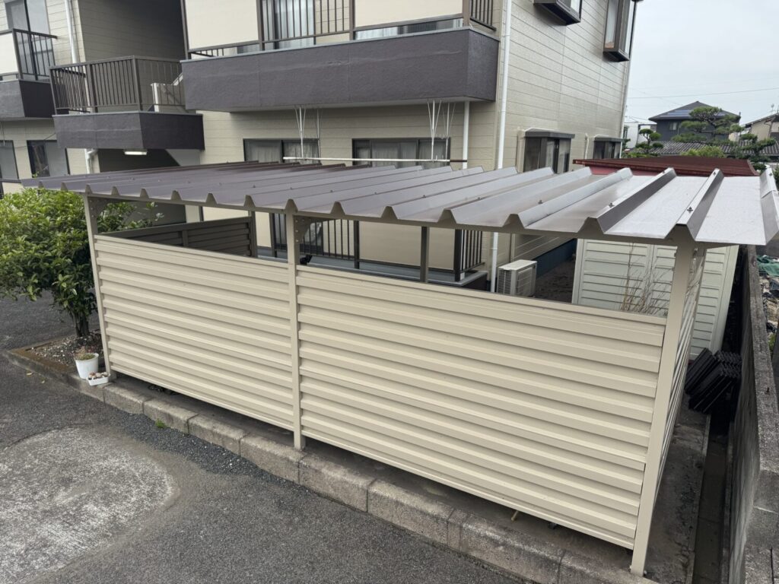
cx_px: 390
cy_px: 292
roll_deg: -0.6
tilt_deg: -15.9
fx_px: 540
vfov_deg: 56.8
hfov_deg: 71.6
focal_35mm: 24
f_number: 1.78
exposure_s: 1/1767
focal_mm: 6.76
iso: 80
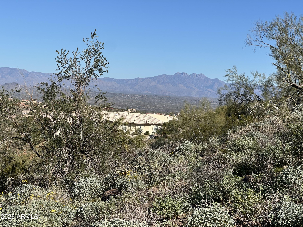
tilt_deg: -1.1
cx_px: 152
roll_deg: -2.6
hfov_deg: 25.3
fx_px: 674
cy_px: 114
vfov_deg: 19.1
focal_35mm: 77
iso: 32
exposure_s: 1/1074
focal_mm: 9
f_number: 2.8
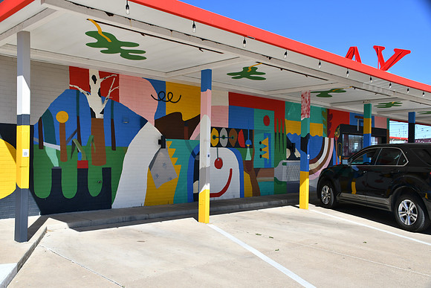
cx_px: 216
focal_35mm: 36
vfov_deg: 36.9
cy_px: 144
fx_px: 431
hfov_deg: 53.1
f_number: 9
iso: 100
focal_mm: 24
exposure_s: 1/320
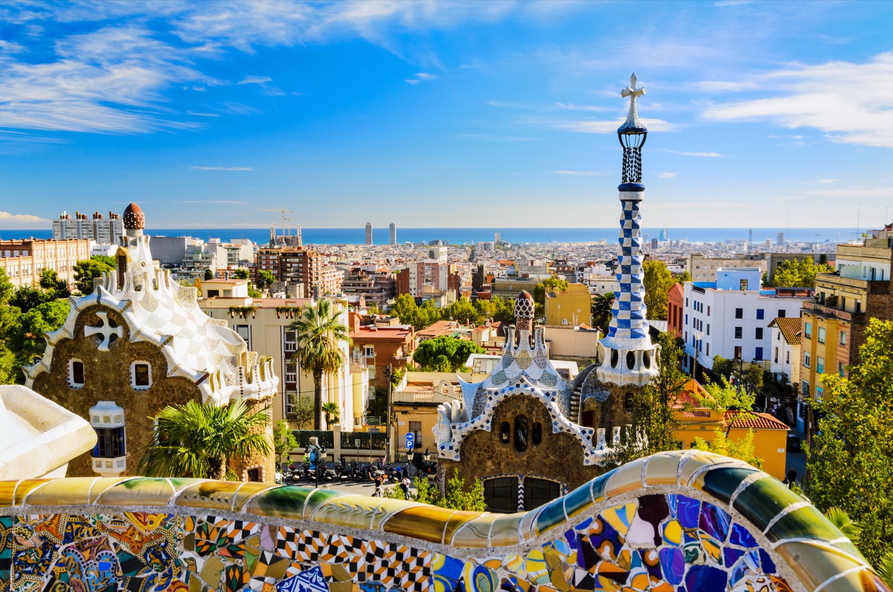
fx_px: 780
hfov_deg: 59.6
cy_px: 296
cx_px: 446
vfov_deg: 41.5
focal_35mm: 32
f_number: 10
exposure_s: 1/40
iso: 100
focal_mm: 21
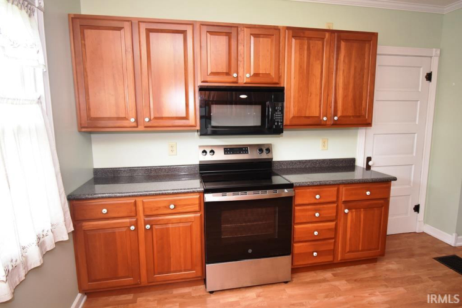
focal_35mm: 21
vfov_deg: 59.5
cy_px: 154
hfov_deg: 81.2
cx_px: 231
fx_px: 269
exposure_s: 1/60
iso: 900
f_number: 5
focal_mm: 14
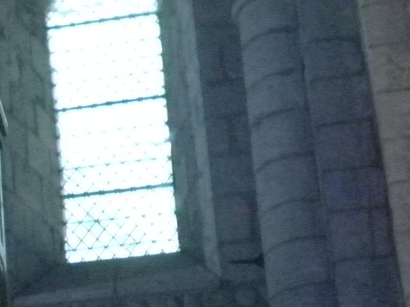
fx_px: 1741
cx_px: -287
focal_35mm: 147
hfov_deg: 12.5
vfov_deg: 10.0
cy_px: 328
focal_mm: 7
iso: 800
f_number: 4
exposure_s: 1/60
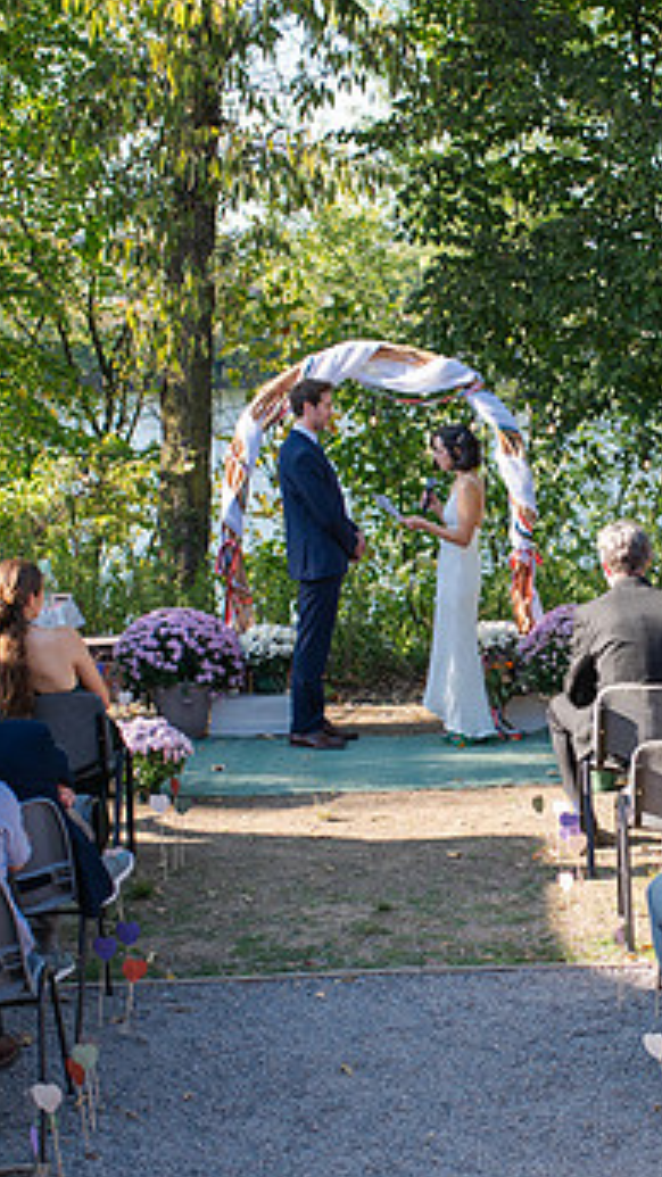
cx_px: 539
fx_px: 2247
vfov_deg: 29.3
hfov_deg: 16.6
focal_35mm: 72
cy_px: 700
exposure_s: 1/1000
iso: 320
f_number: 3.5
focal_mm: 35
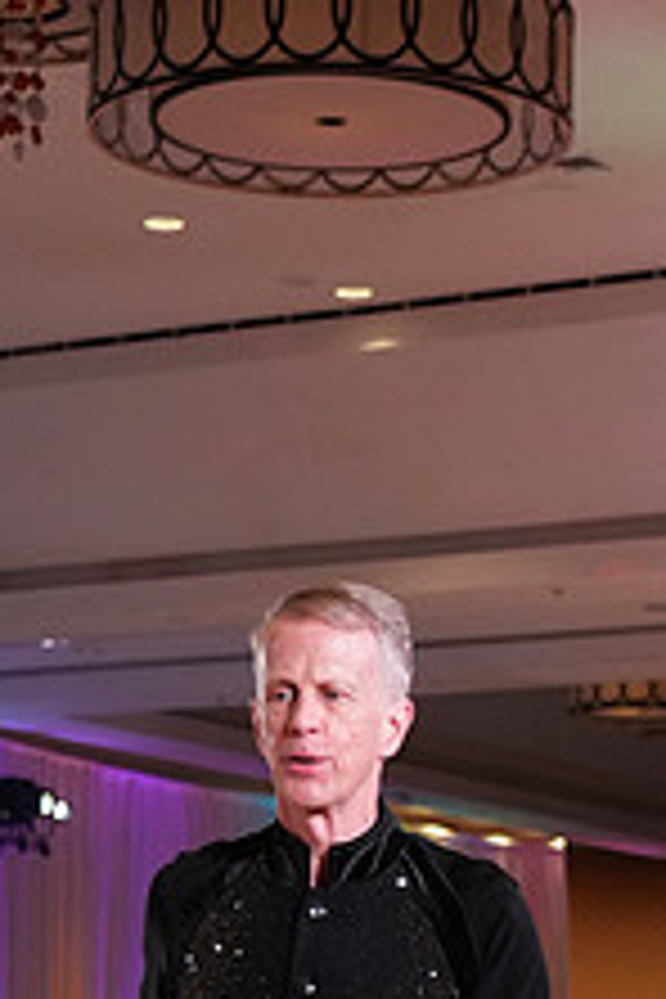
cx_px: 511
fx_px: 3552
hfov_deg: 10.7
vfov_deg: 15.3
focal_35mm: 128
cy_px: 1269
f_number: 4
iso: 2500
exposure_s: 1/500
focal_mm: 49
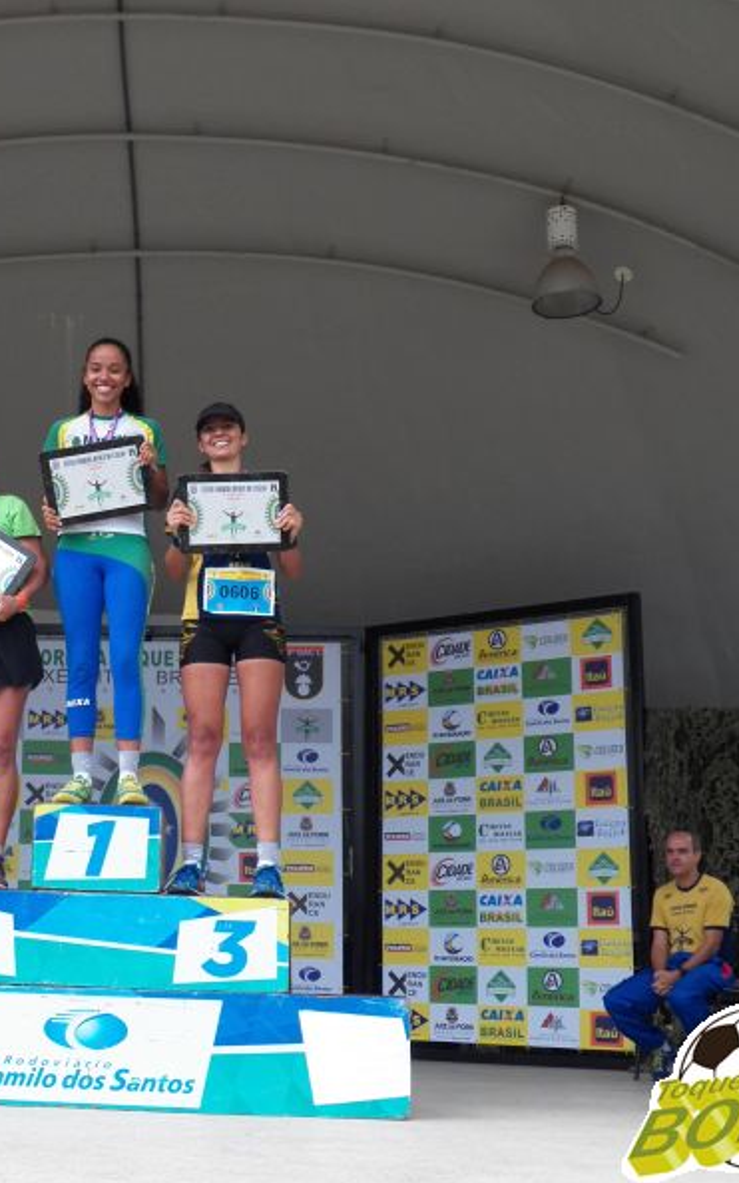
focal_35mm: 50
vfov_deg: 40.3
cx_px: 70
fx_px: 1612
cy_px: 592
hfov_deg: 25.0
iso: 125
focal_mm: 6.3
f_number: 2.8
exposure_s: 1/1000
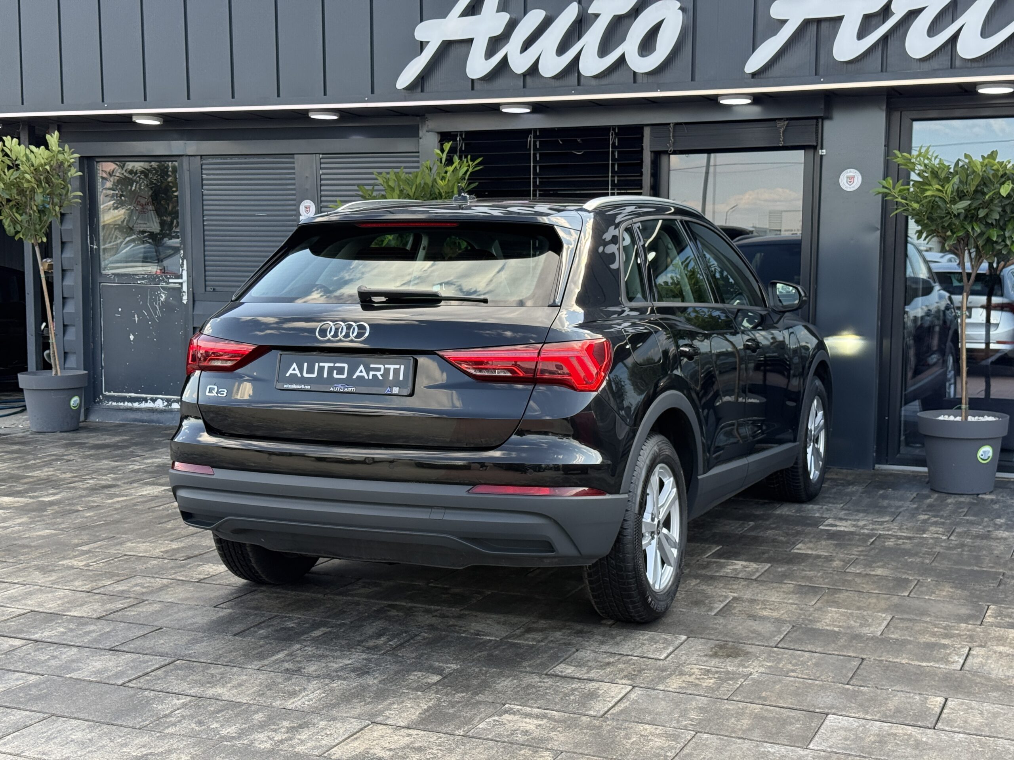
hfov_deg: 39.7
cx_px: 507
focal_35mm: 48
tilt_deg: -4.8
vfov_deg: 30.3
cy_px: 380
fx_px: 1406
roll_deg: -0.5
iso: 100
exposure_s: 1/596
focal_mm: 6.76
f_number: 1.78
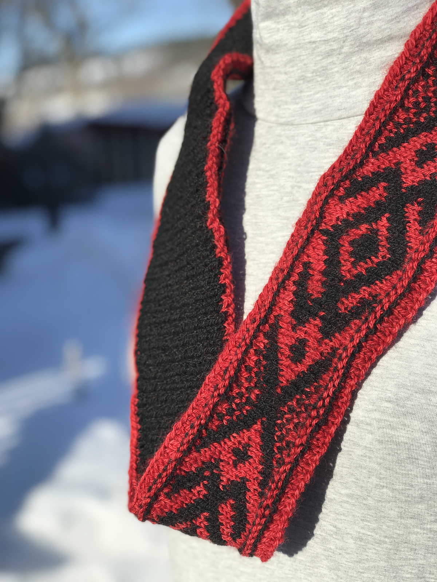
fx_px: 959
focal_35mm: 57
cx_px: 218
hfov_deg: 25.7
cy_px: 291
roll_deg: +7.2
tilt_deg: -11.2
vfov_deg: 33.8
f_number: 2.8
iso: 20
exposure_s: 1/847
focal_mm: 6.6
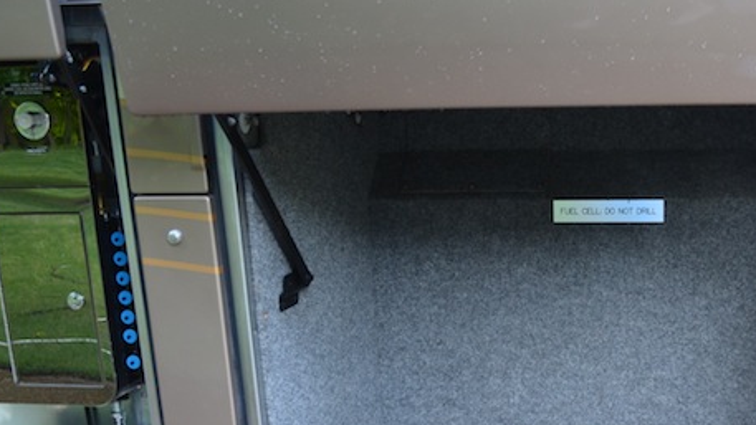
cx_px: 561
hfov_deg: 37.0
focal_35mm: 55
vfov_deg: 21.4
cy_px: 381
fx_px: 1102
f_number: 3.8
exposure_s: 1/40
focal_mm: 20
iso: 400
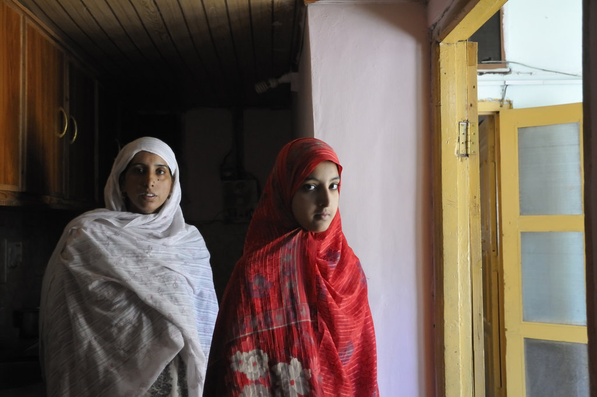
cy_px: 198
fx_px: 621
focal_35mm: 38
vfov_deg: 35.4
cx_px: 298
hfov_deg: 51.3
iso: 1600
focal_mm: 25
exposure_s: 1/50
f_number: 4
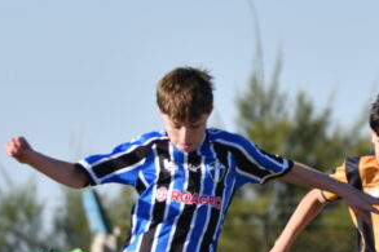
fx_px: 9943
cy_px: 308
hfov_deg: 2.2
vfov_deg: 1.5
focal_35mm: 945
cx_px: 213
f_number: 5.3
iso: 100
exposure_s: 1/500
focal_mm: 240
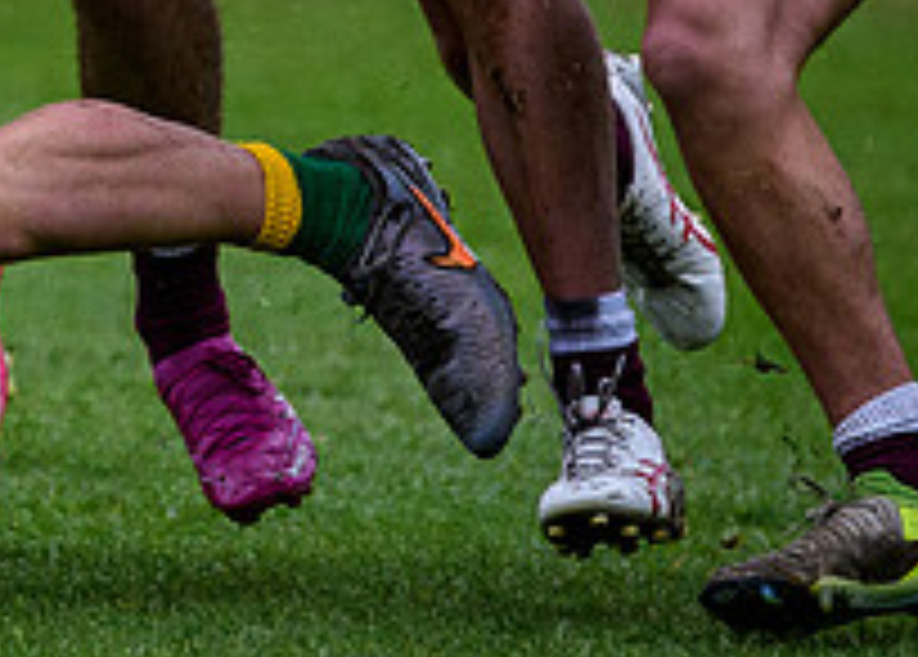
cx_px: -772
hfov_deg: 2.2
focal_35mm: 932
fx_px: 24315
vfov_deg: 1.5
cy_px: -468
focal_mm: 155
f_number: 2.8
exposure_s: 1/2500
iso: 720
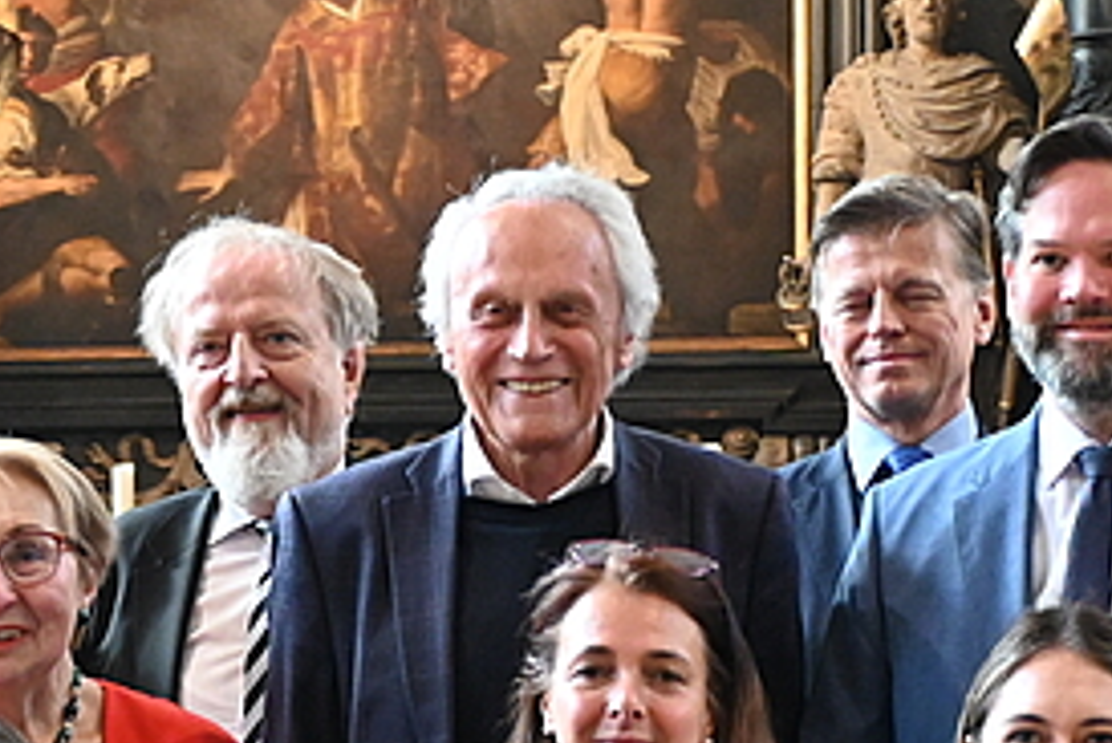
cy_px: 987
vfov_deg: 7.3
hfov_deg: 10.9
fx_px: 5779
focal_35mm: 187
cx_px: 170
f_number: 4.5
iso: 3600
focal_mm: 38
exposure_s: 1/60
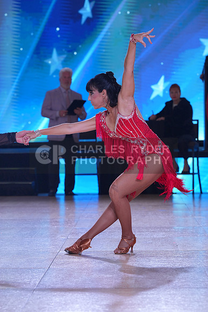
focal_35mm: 144
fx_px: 1247
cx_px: 104
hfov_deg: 9.5
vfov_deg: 14.2
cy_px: 156
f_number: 5.6
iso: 1250
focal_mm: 144
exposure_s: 1/400
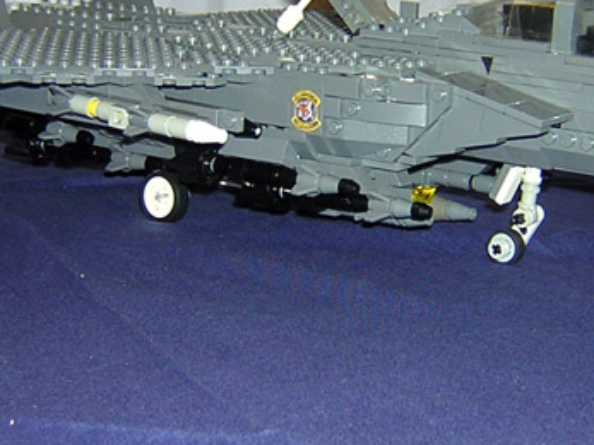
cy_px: 103
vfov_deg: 17.6
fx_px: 1424
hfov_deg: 23.5
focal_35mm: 83
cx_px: 390
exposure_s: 1/60.1
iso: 100
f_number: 2.6
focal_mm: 4.7
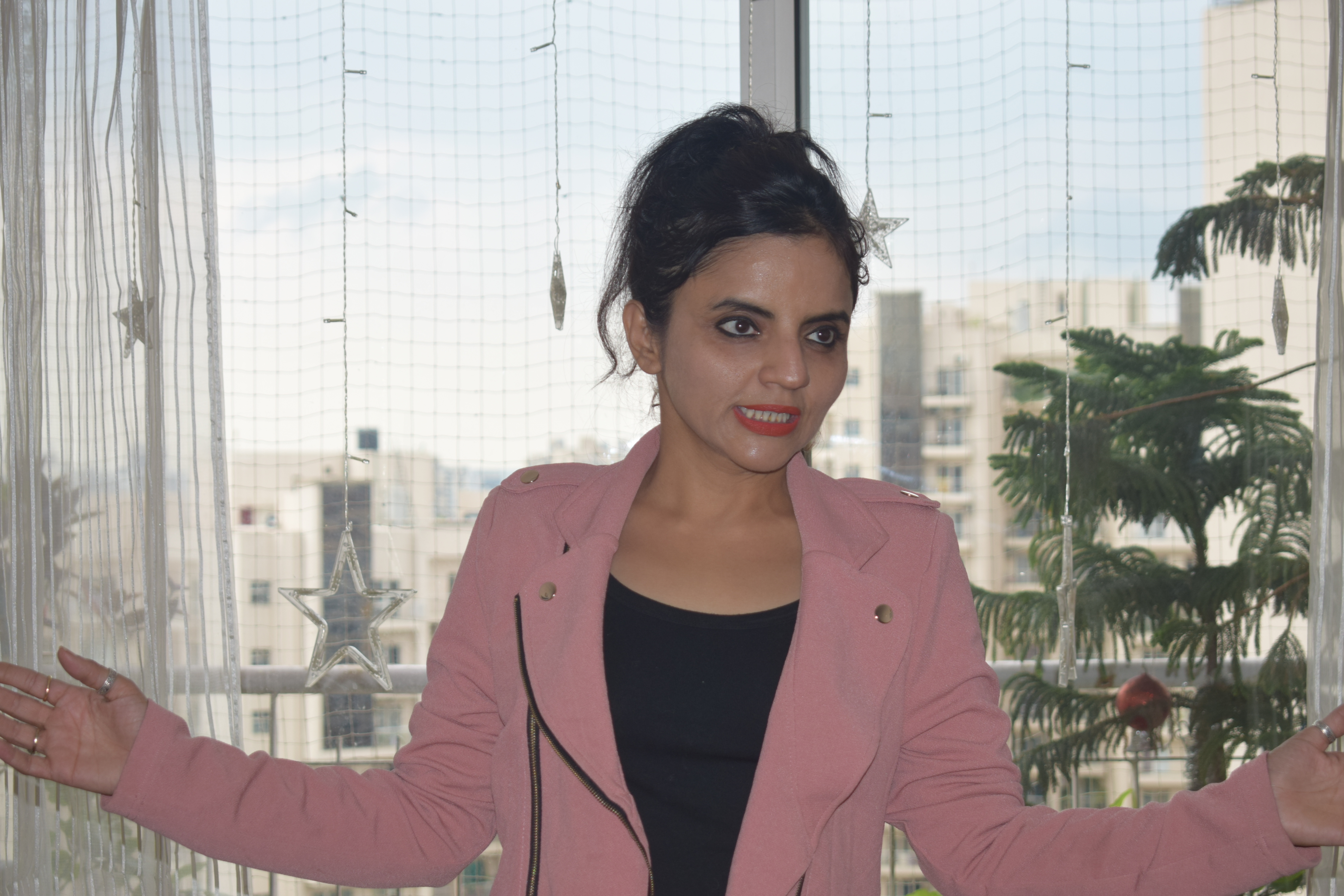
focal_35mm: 82
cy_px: 448
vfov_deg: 16.6
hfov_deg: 24.6
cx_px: 672
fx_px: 3081
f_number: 5.6
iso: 200
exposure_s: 1/125
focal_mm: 55
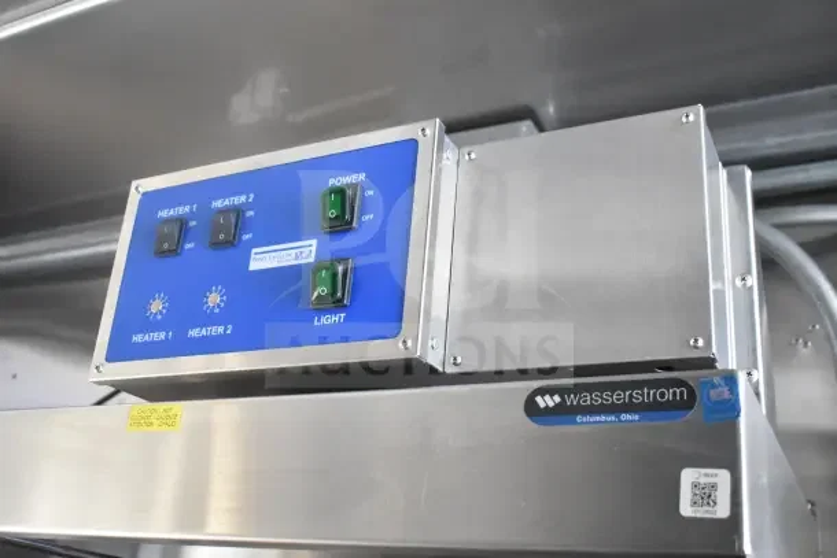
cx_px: 418
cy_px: 279
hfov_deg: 49.5
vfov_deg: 34.2
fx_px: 907
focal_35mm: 39
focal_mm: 26
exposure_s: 1/80
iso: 6400
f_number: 4.5
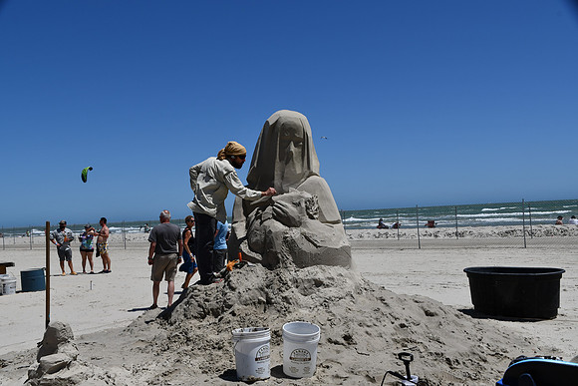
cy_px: 193
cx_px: 289
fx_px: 626
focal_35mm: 39
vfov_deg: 34.2
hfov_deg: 49.5
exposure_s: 1/500
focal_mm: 26
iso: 100
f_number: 11
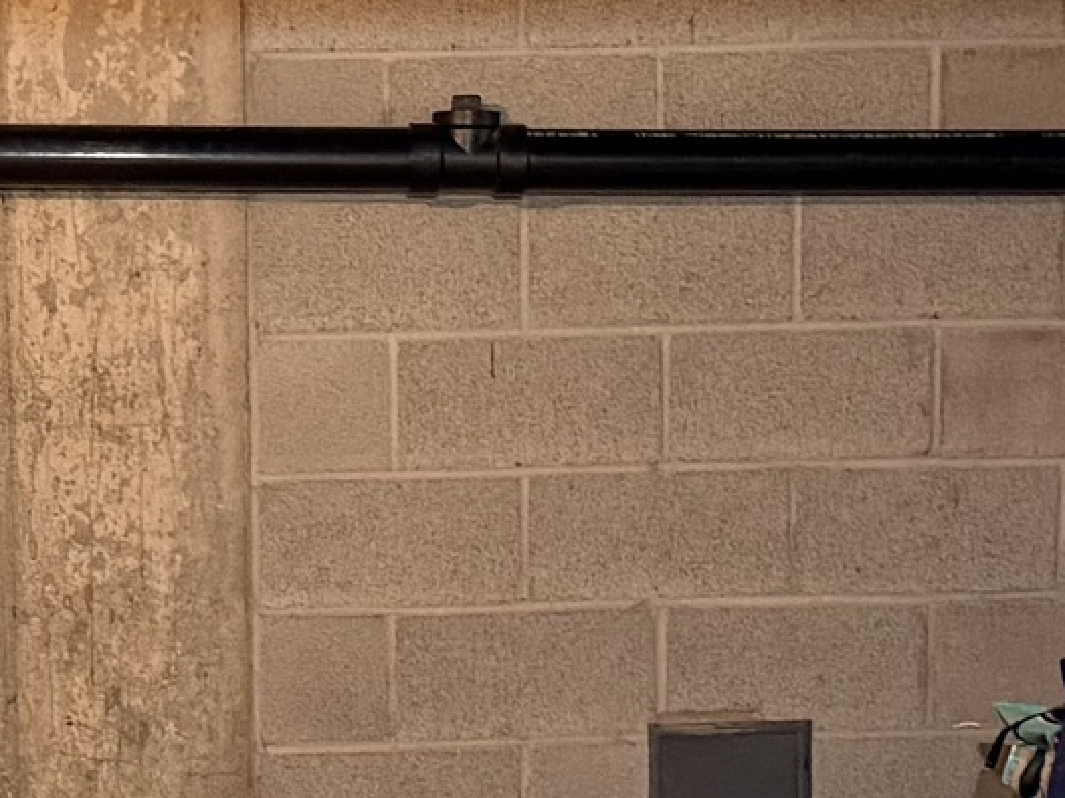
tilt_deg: -8.7
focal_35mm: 140
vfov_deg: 10.4
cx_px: 275
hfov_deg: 14.0
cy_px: 954
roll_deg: +1.4
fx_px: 4306
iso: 400
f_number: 1.78
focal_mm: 6.76
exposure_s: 1/60
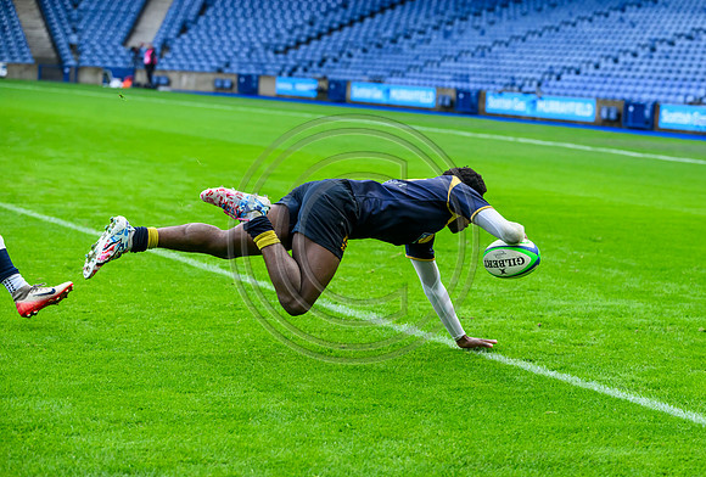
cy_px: 260
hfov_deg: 18.9
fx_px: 2124
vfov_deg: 12.8
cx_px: 390
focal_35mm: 108
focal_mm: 98
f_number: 4
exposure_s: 1/1600
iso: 2500
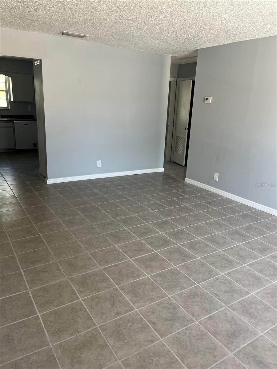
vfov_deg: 67.3
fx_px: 277
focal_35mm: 26
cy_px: 184
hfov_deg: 53.1
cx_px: 138
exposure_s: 1/122
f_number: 1.6
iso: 50
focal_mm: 5.1
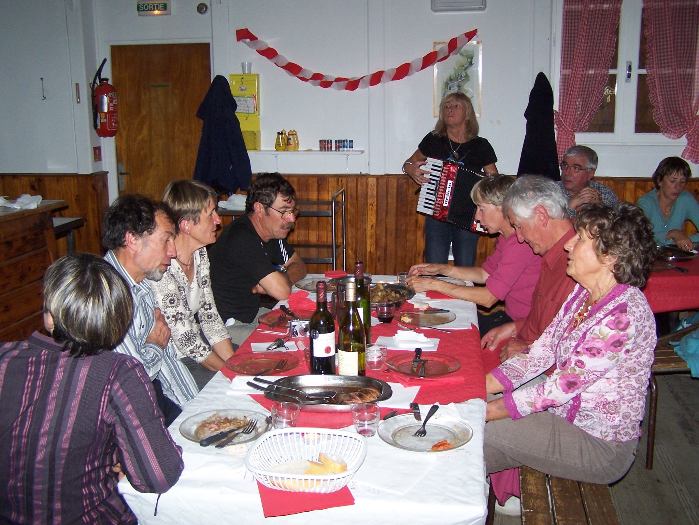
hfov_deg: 49.0
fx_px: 767
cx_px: 350
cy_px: 262
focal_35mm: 38
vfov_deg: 37.7
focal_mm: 6.3
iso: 140
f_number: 2.8
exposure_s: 1/60
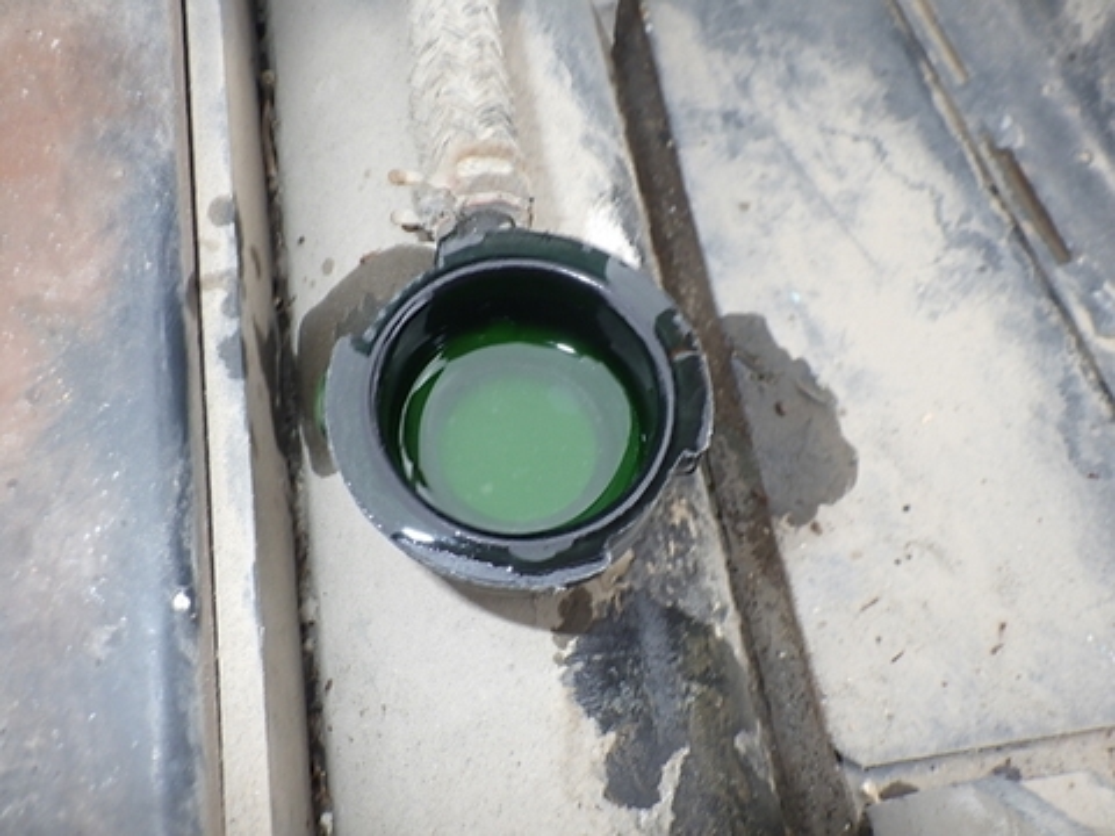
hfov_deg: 54.0
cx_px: 558
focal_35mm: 34
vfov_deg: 41.8
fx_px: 1095
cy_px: 418
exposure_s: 1/50
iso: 250
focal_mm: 6.1
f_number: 4.6
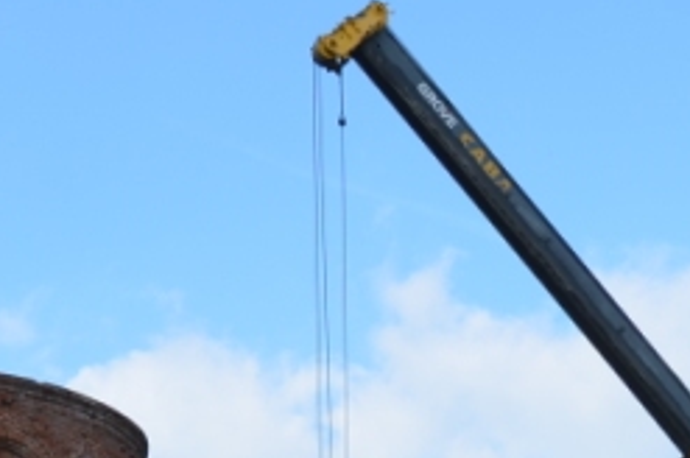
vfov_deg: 8.7
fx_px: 2852
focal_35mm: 149
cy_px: 910
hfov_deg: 13.6
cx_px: 643
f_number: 8
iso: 110
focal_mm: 24
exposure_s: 1/250
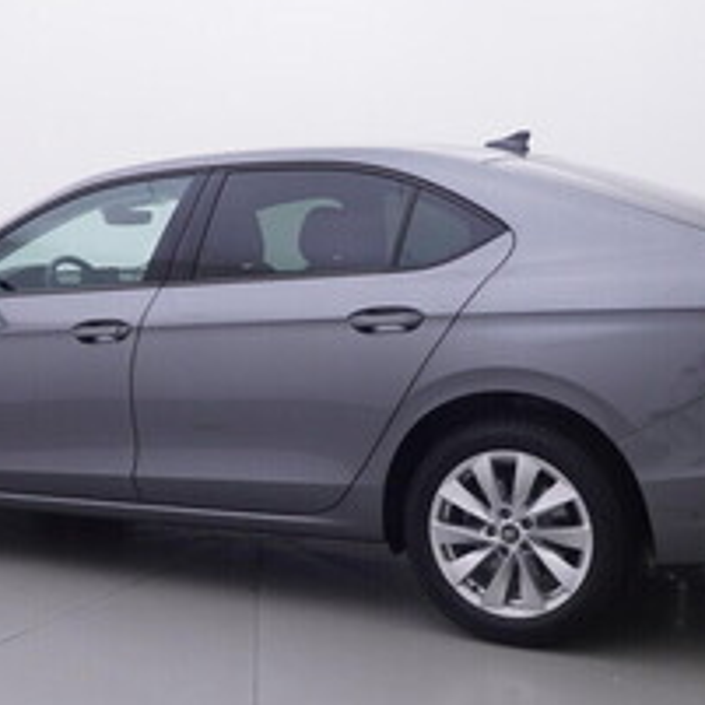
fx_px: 1202
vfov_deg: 32.7
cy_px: 370
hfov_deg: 32.5
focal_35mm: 52
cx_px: 258
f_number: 5
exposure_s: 1/80
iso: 200
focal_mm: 15
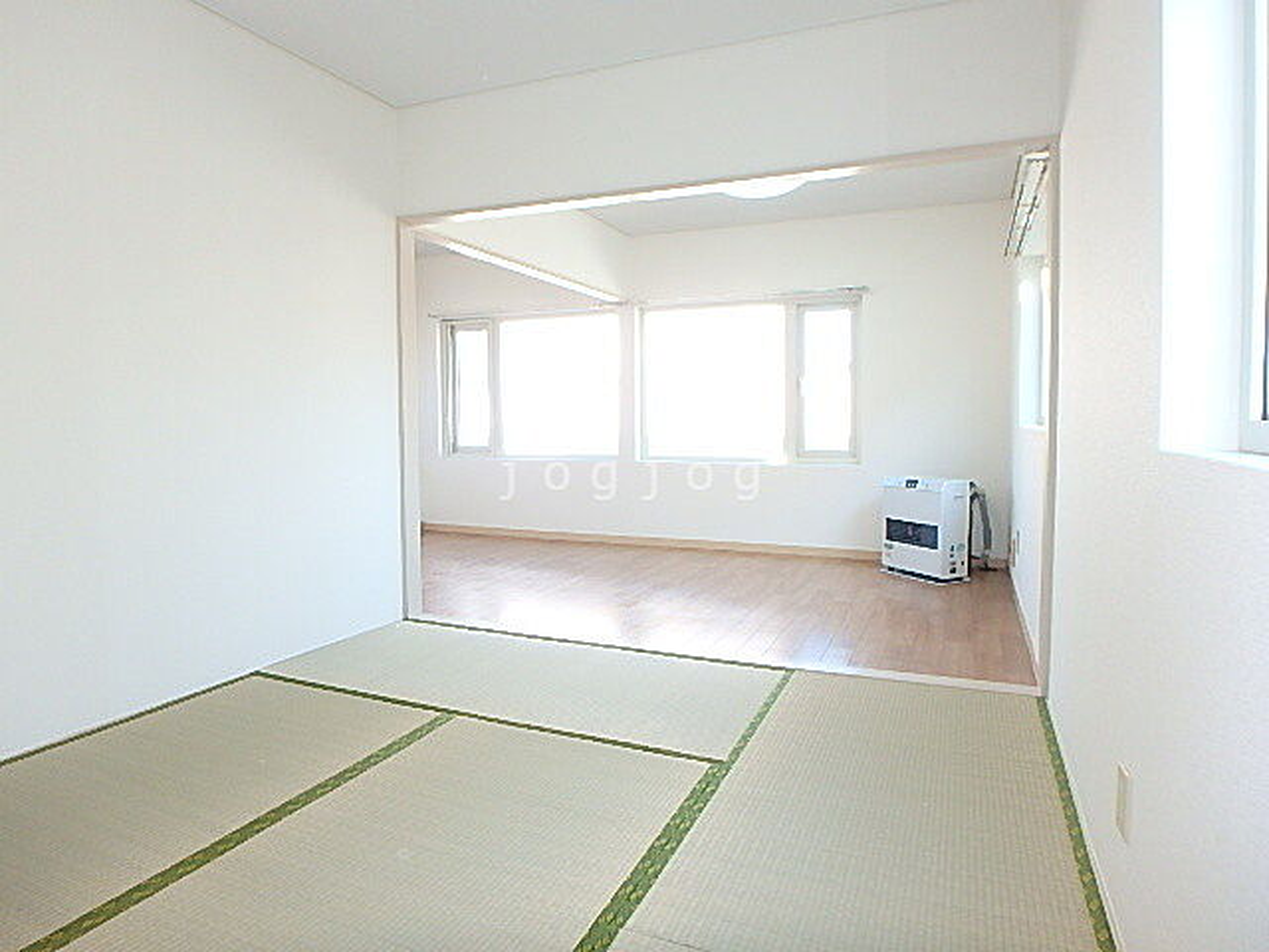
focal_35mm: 21
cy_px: 476
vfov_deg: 63.4
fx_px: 770
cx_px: 634
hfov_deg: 79.0
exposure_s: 1/60
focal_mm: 3.7
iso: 200
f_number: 3.5
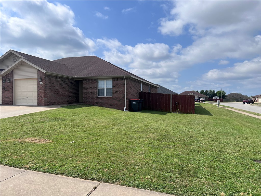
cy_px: 98
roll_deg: -0.1
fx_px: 196
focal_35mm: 26
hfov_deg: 67.3
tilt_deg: -1.2
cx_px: 130
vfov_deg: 53.1
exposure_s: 1/6993
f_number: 1.5
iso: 50
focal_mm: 5.7
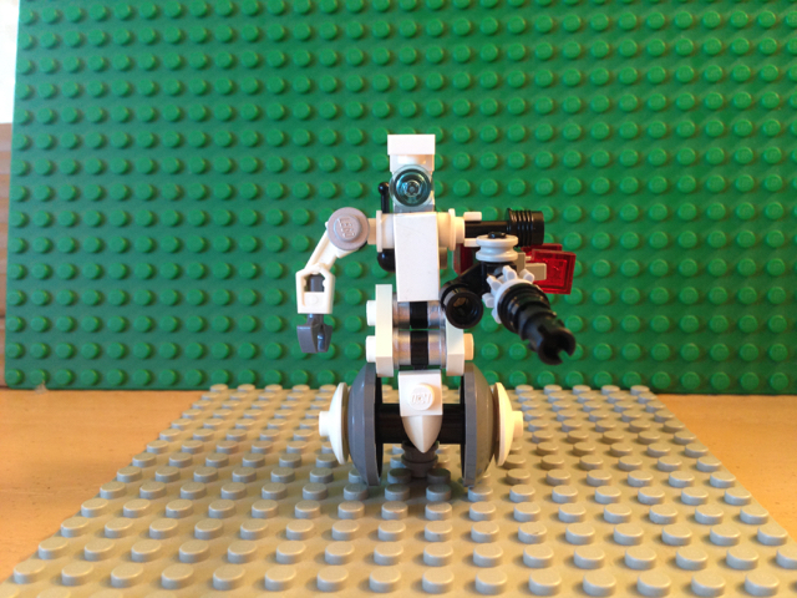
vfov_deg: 42.9
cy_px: 299
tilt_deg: -9.7
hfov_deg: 55.4
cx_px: 398
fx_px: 760
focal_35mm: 33
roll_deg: +1.6
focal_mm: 4.12
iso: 125
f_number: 2.4
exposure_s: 1/20
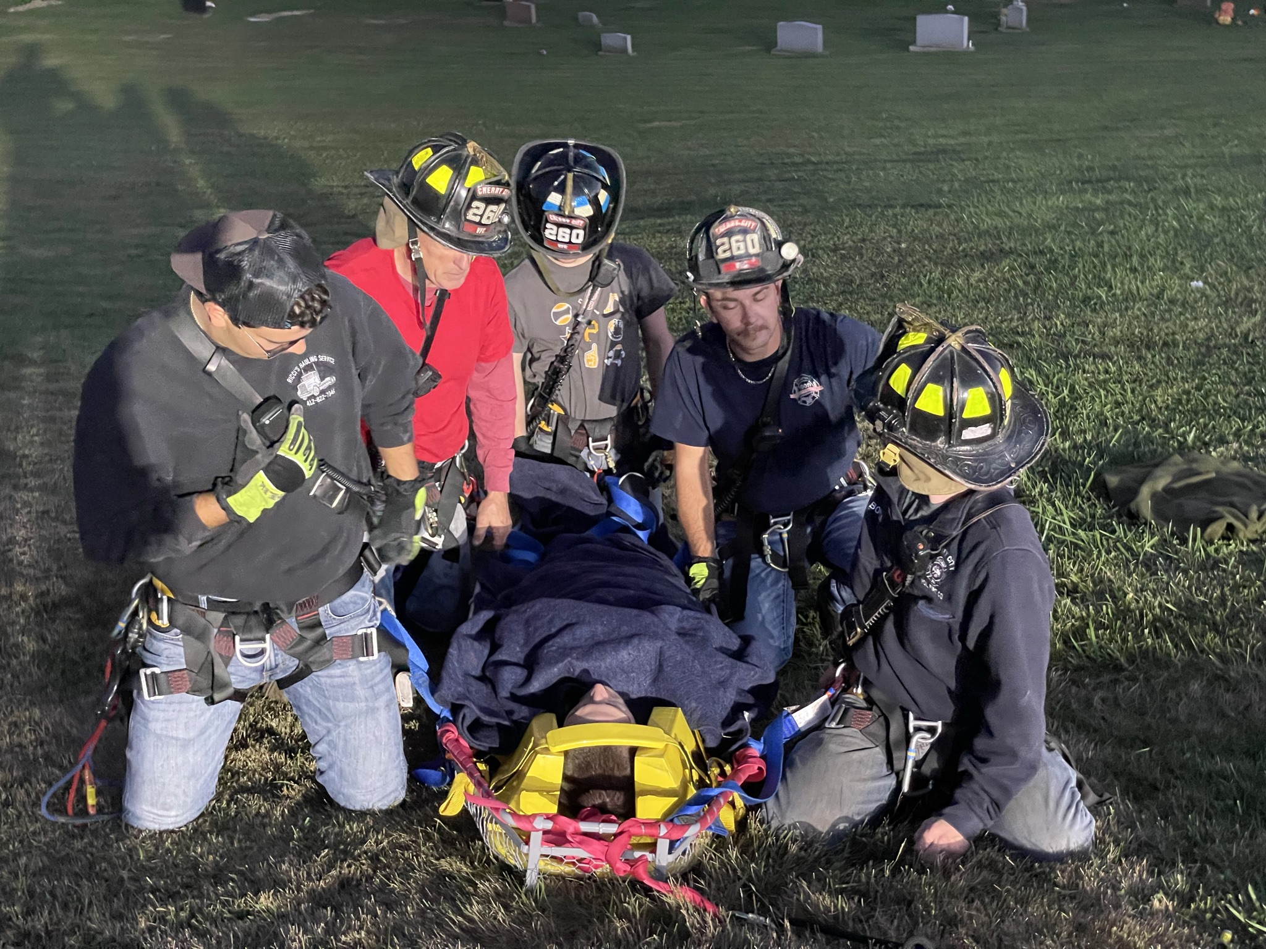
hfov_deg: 36.8
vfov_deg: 28.0
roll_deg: +4.0
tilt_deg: -24.6
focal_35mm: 52
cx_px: 633
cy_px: 474
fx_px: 1902
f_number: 2
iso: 1000
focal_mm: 6
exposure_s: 1/35
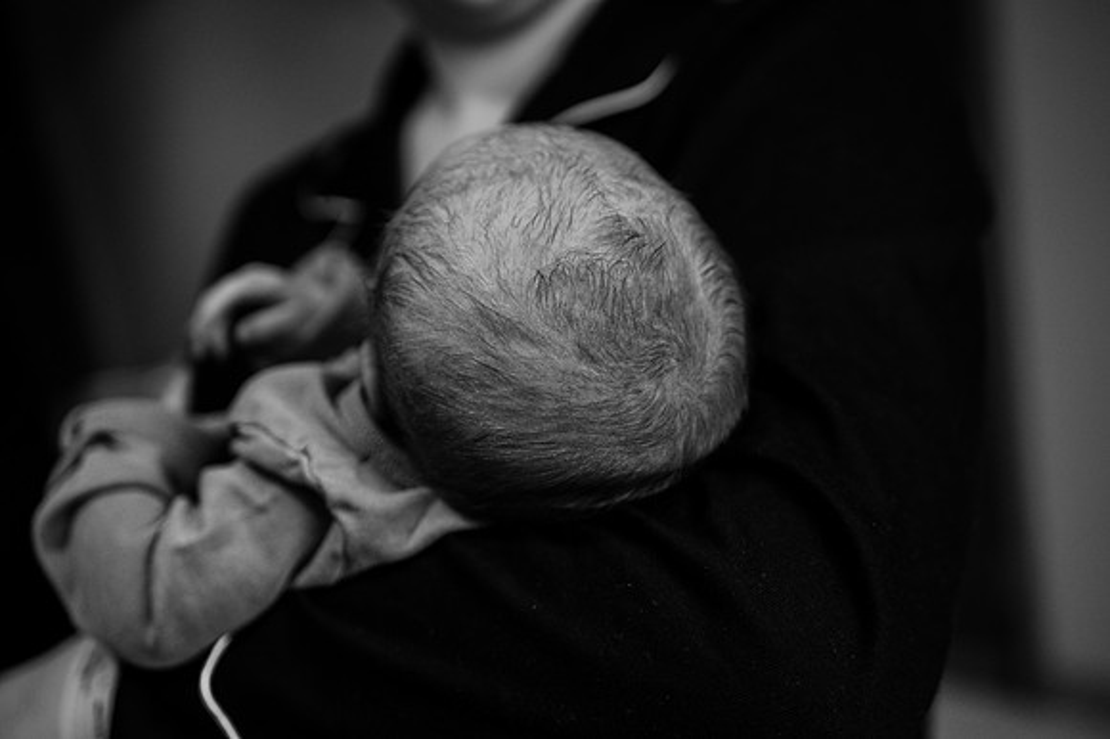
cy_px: 370
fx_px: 1202
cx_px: 555
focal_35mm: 39
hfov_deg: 49.6
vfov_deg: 34.2
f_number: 1.8
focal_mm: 26
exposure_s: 1/200
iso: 800
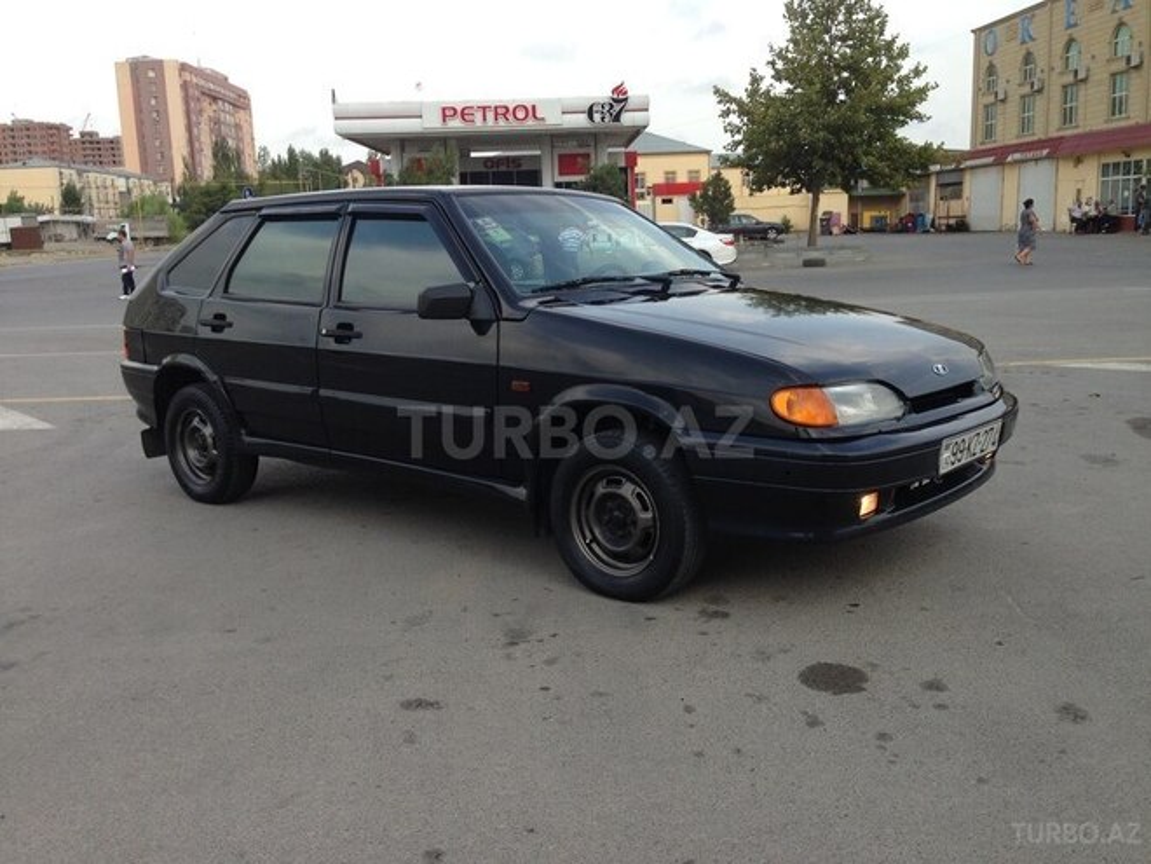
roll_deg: +1.5
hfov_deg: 55.4
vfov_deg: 42.9
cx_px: 576
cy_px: 432
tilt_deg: -9.8
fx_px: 1097
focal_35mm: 33
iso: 50
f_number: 2.4
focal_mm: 4.12
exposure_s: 1/303
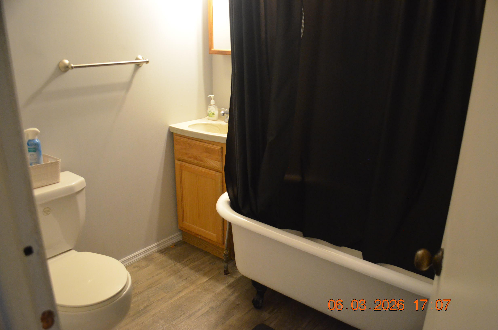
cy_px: 165
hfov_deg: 67.5
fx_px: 373
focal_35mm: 27
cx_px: 249
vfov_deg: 47.7
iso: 3200
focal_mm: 18
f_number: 3.5
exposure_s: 1/25
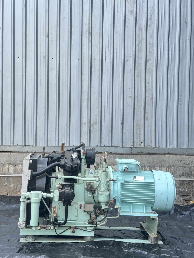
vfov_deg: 39.7
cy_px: 129
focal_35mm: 48
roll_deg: -1.0
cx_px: 97
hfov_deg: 30.3
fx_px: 359
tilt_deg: +0.4
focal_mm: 6.86
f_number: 1.78
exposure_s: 1/347
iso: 64
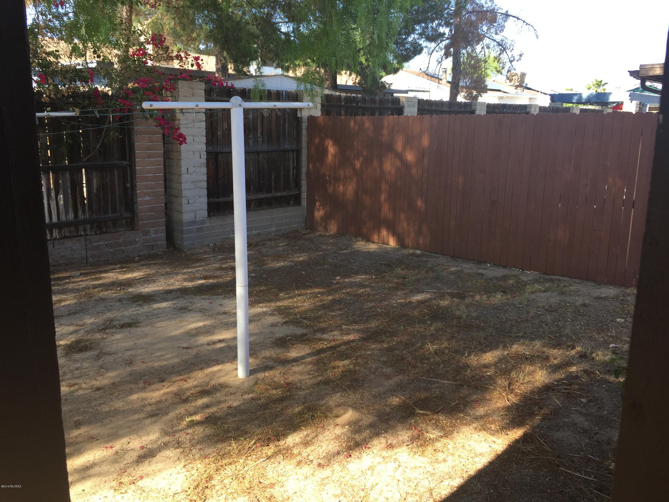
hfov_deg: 61.7
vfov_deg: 48.2
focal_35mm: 29
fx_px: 560
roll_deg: -1.0
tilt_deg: -12.8
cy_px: 251
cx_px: 334
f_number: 2.2
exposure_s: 1/265
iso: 32
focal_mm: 4.15
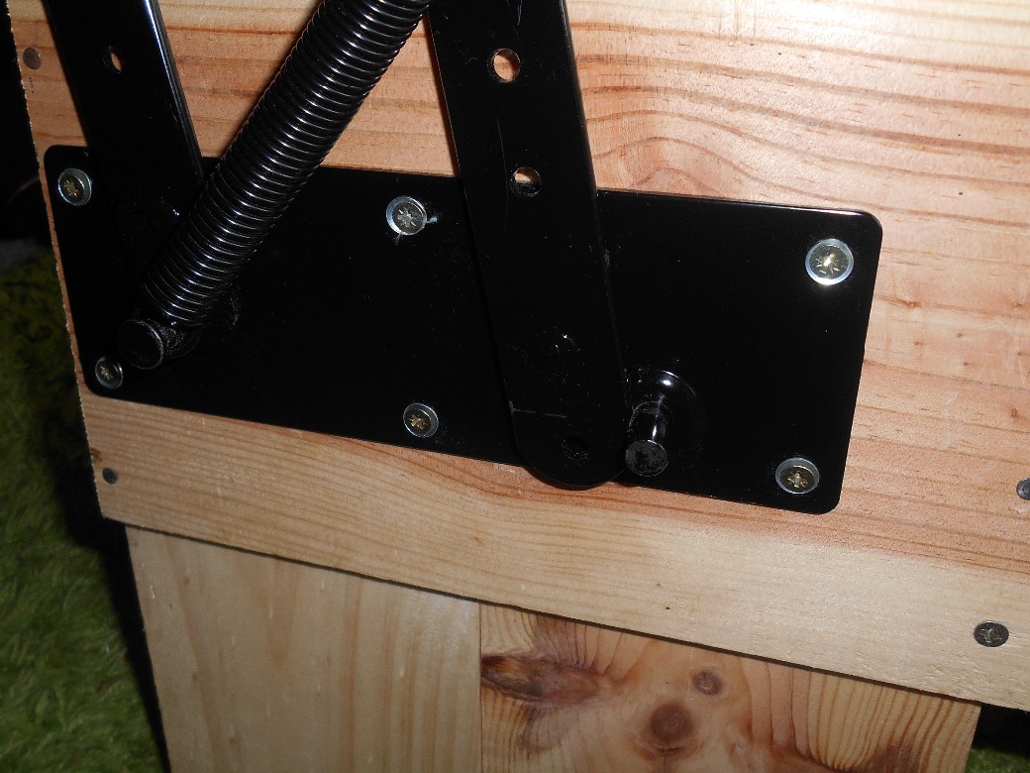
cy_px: 310
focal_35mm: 32
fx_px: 952
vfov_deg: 43.9
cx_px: 491
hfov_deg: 56.8
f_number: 3.4
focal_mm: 4.7
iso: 80
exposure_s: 1/25
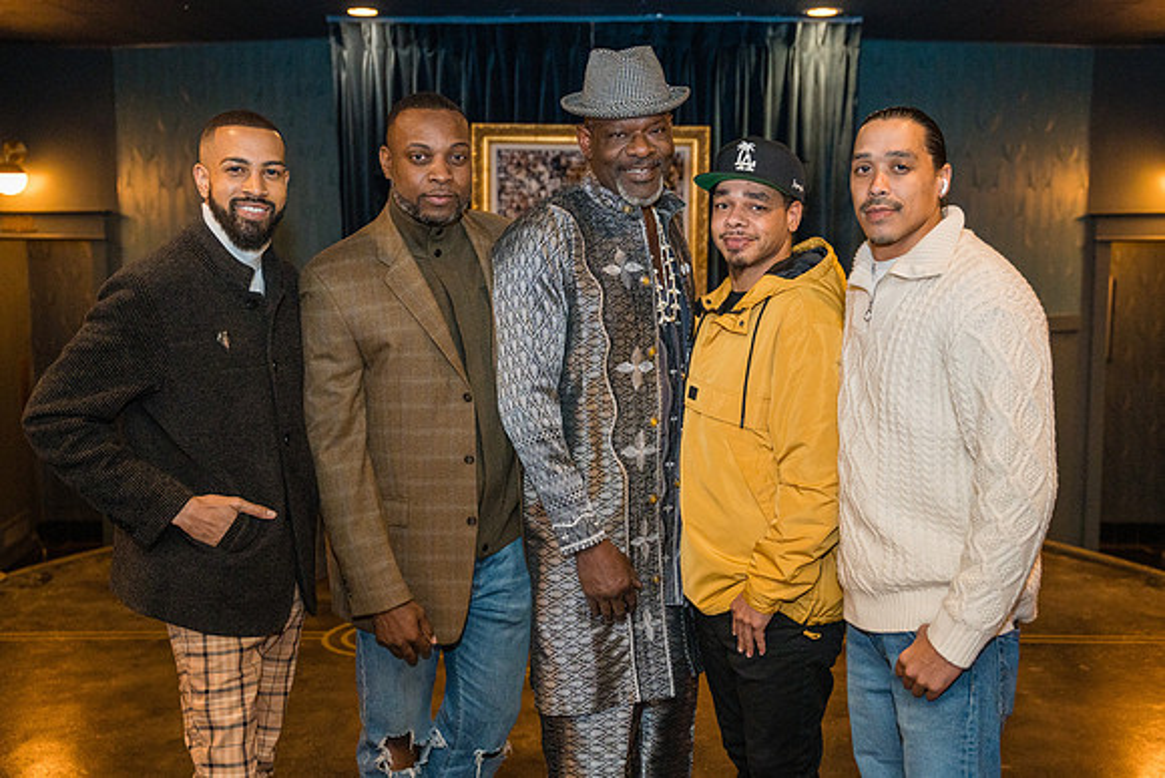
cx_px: 618
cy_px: 408
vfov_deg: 30.8
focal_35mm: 44
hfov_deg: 44.8
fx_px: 1412
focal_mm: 41.1
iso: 3200
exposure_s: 1/125
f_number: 2.8
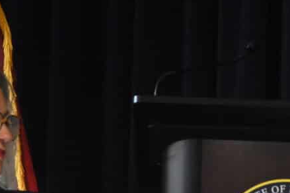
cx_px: 318
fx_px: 5640
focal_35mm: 700
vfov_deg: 2.0
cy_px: 212
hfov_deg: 2.9
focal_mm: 200
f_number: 5.6
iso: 3200
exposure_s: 1/250
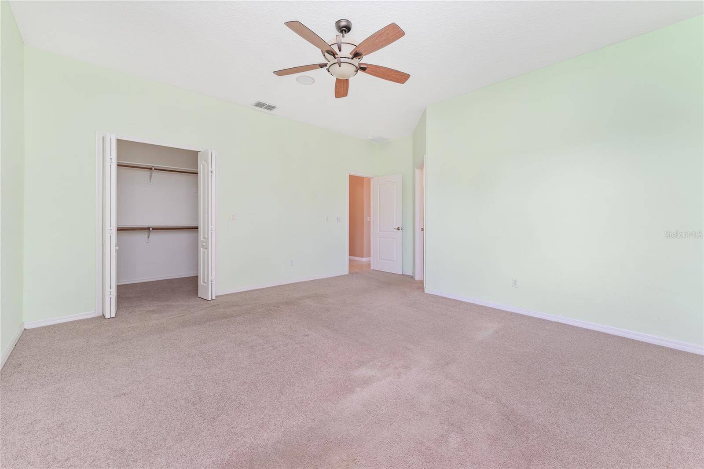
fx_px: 274
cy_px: 234
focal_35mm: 14
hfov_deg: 104.3
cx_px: 352
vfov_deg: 81.2
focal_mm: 14
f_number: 7.1
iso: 200
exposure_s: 1
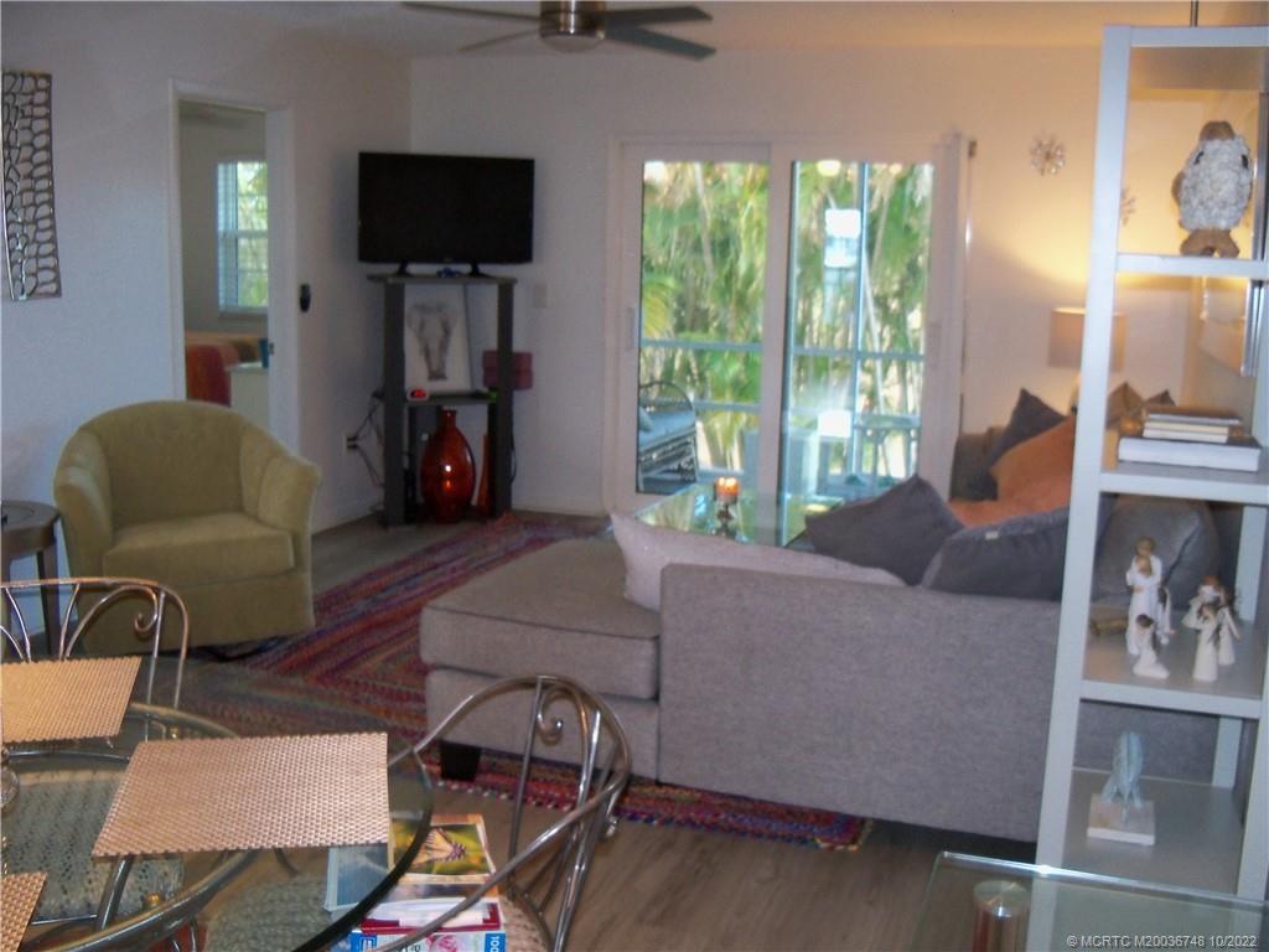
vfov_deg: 40.7
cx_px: 634
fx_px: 1283
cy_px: 476
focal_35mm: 35
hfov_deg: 52.6
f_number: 3.5
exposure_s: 1/30
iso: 200
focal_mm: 6.2
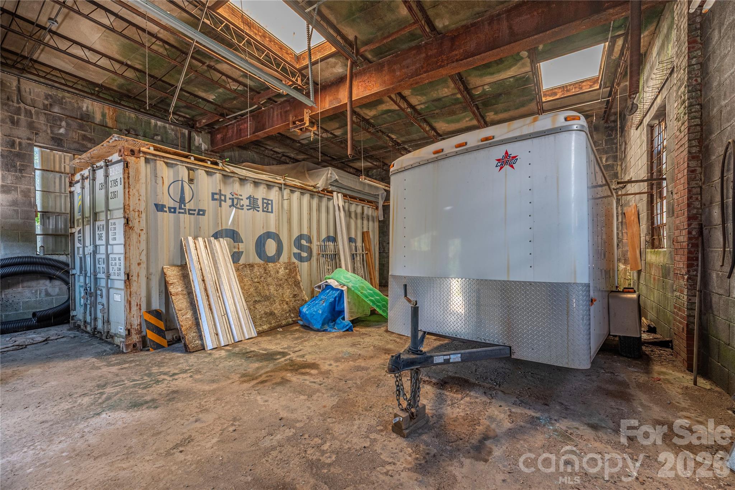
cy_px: 245
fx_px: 286
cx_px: 368
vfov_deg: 81.2
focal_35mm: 14
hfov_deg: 104.2
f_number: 8
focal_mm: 14
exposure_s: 1/100
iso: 320
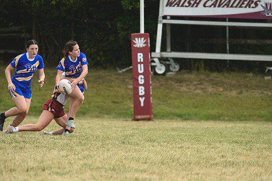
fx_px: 5097
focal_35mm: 675
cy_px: 90
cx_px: 136
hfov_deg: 3.1
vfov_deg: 2.0
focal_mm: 450
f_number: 6
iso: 320
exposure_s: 1/1000
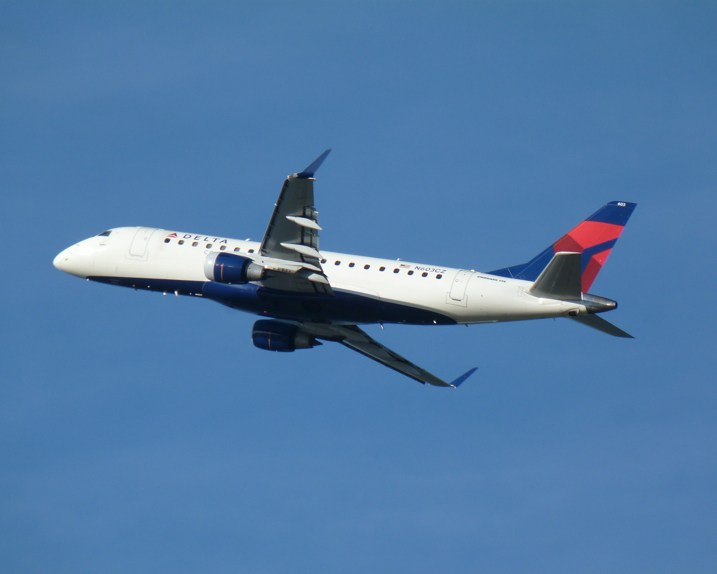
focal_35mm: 531
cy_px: 289
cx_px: 365
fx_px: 11269
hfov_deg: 3.6
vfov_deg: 2.9
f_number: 5.6
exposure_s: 1/500
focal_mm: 91
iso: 100
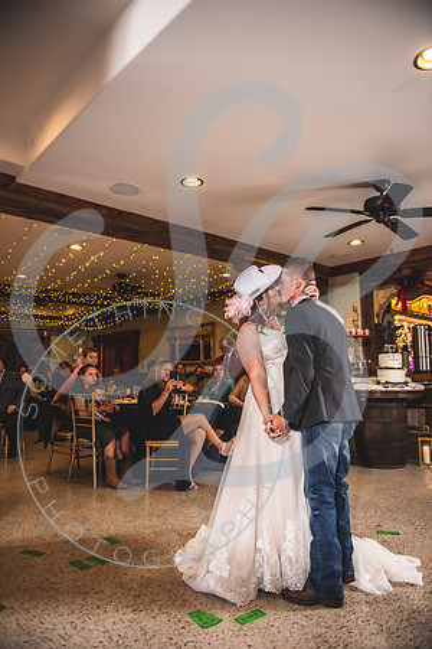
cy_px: 324
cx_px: 216
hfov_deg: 53.1
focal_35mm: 24
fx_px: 432
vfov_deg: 73.7
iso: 400
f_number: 2.8
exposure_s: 1/100
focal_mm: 24
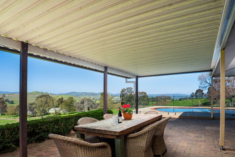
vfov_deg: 61.2
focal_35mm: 20
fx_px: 131
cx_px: 140
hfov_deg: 83.0
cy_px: 97
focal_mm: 16
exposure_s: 1/2500
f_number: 5
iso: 400
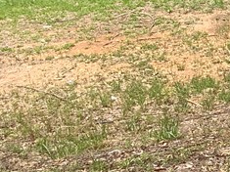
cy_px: 15
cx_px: 470
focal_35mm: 135
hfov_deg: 12.7
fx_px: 897
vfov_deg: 10.9
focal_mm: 3.3
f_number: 2.4
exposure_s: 1/858
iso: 25
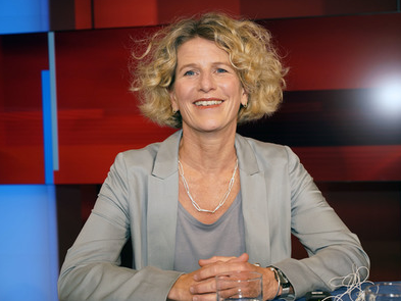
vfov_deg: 27.0
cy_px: 150
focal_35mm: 54
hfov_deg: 35.5
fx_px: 626
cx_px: 218
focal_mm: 49
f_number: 4.5
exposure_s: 1/160
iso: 1600
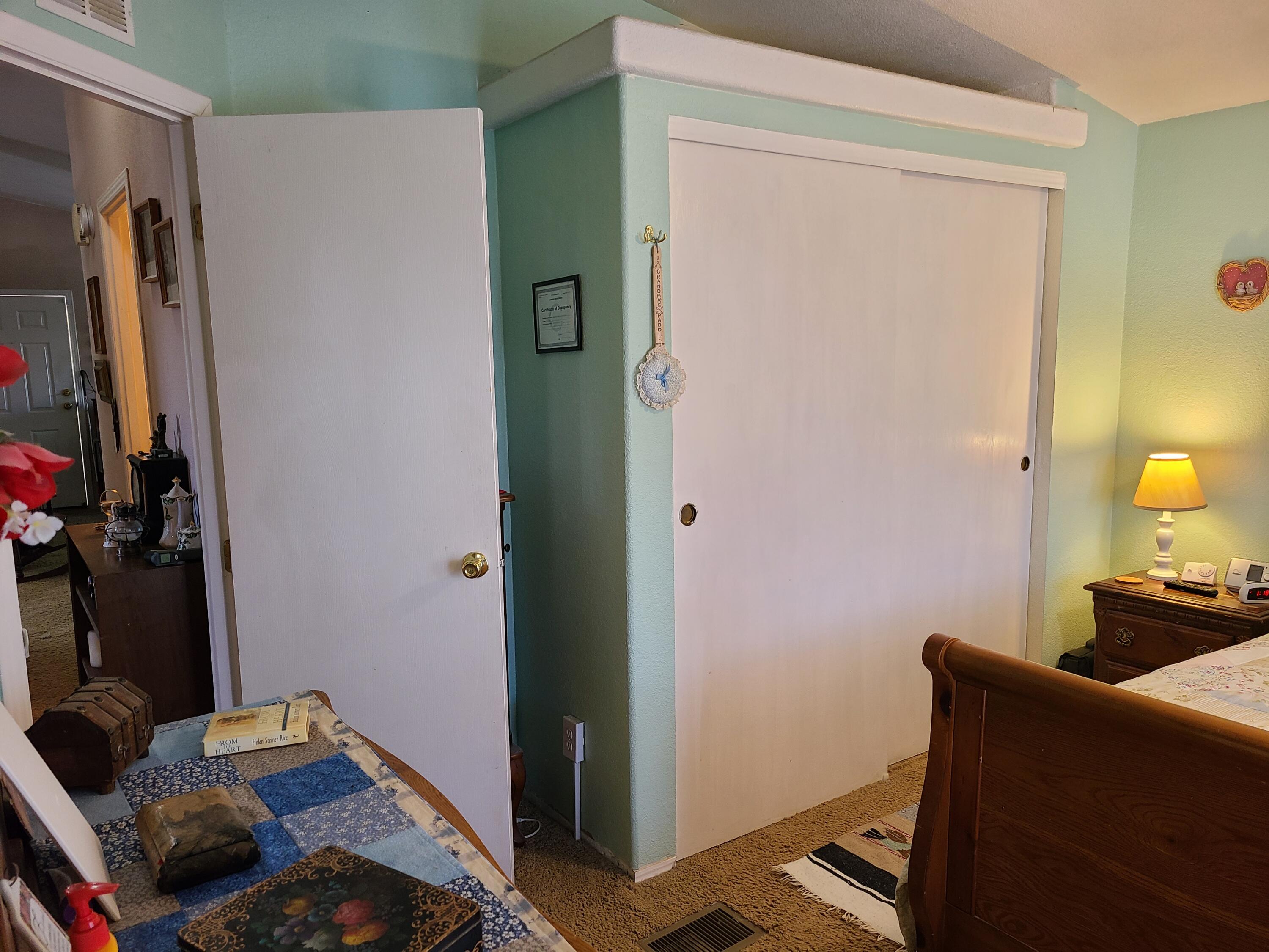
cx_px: 634
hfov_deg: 67.3
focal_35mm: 26
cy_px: 476
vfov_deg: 53.1
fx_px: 953
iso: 160
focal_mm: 5.4
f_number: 1.8
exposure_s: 1/60
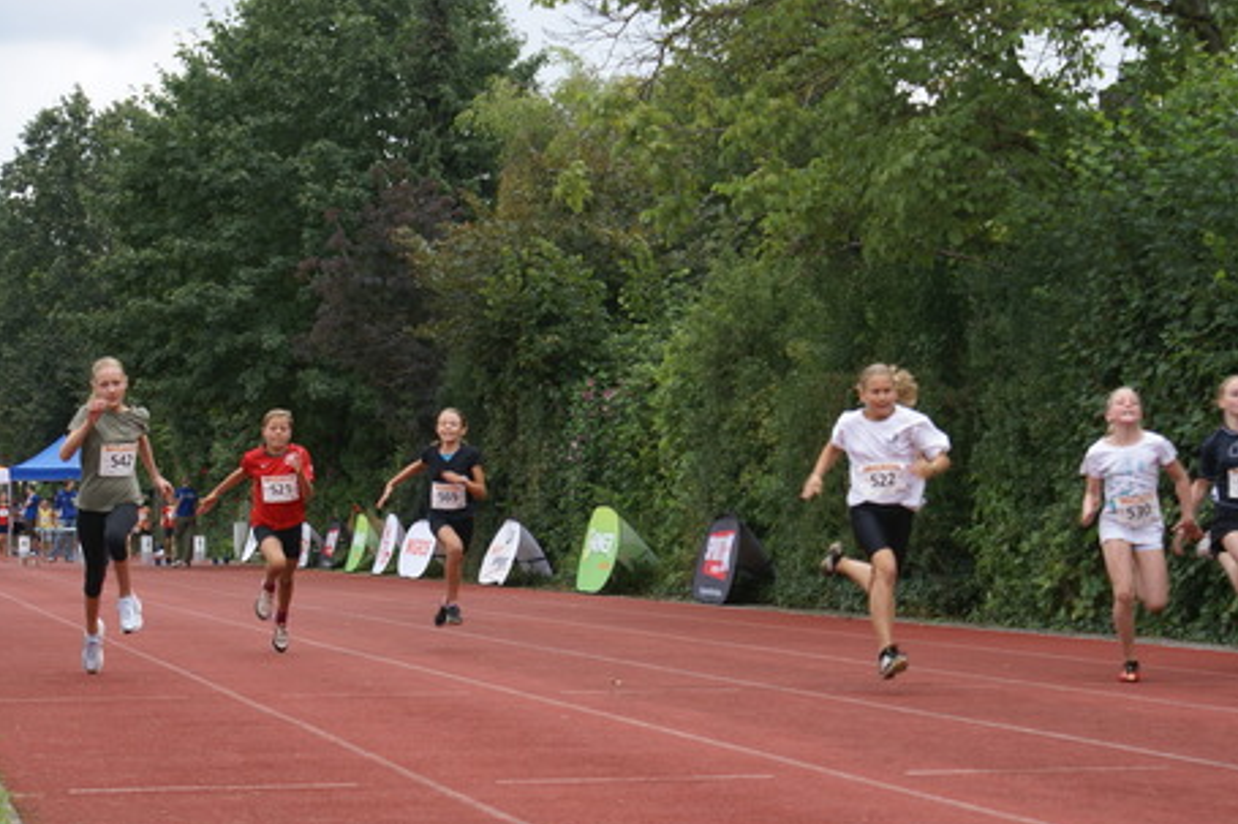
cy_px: 484
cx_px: 642
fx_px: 3059
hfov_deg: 22.9
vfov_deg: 15.3
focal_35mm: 89
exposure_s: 1/200
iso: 100
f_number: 5.6
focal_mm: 50
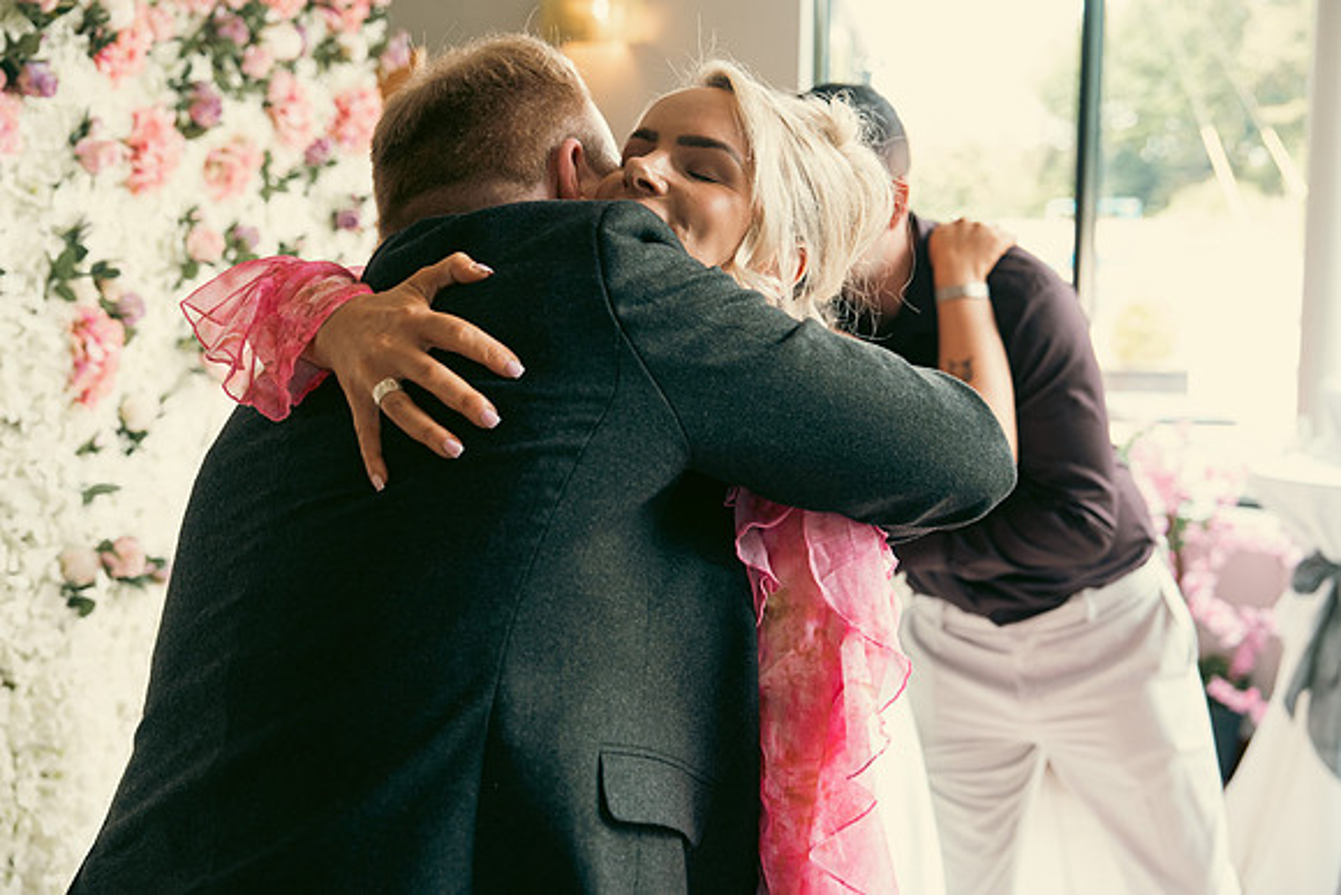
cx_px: 670
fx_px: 1528
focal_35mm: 41
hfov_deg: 47.4
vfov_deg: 32.6
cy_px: 448
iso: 800
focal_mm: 41
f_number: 3.5
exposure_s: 1/160
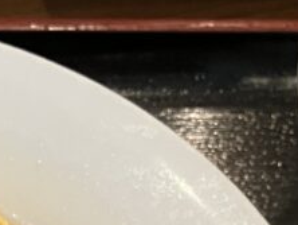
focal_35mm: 129
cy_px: 473
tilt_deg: -55.6
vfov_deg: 10.4
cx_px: 47
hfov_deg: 15.1
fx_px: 1112
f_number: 1.8
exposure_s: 1/50
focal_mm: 3.99
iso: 250
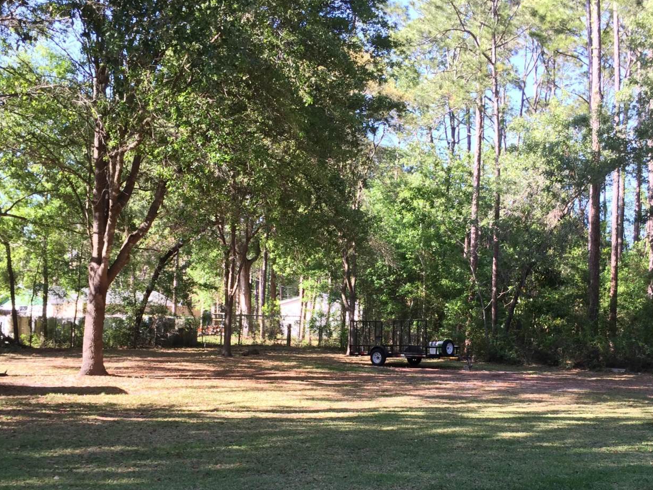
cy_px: 326
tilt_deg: -2.0
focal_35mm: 41
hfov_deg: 45.7
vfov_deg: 34.8
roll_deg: -2.8
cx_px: 363
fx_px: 774
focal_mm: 4.15
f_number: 2.2
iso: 32
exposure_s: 1/120
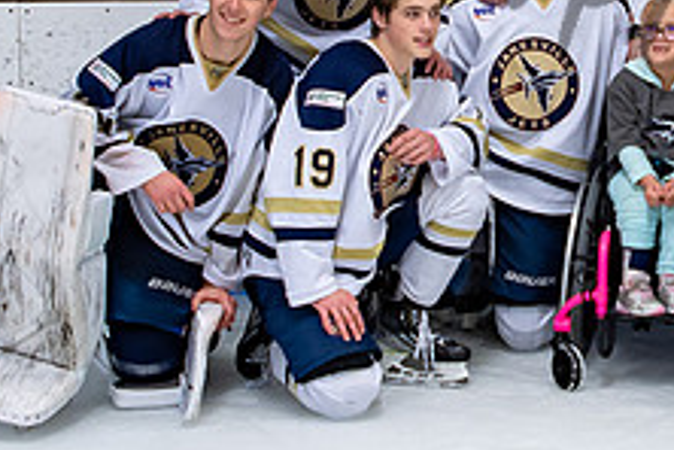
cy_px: 47
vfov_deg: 12.4
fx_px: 2059
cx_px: 660
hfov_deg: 18.2
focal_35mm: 110
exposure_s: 1/250
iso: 400
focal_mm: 24
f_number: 4
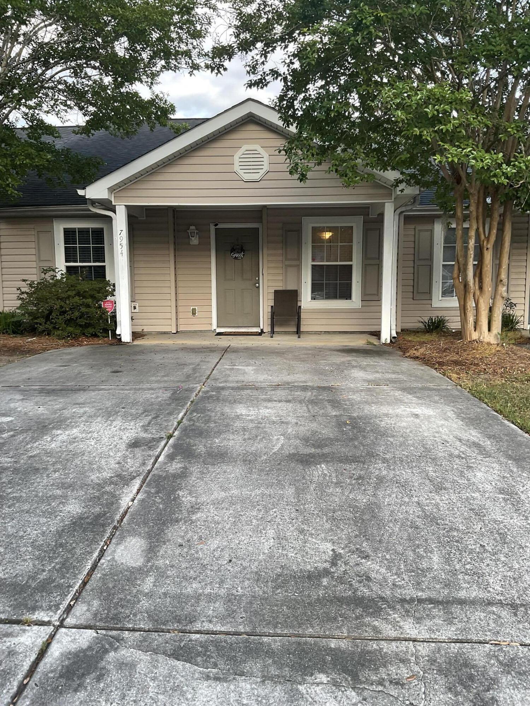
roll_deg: +1.1
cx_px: 265
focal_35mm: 29
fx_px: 592
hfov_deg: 48.2
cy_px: 353
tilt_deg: -6.9
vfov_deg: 61.7
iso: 32
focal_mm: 3
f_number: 1.8
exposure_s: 1/120
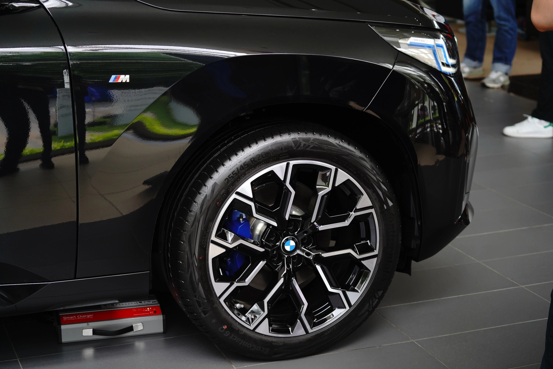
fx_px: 1091
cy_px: 184
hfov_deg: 28.5
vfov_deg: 19.2
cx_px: 276
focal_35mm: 71
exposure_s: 1/125
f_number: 4
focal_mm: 71
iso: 250
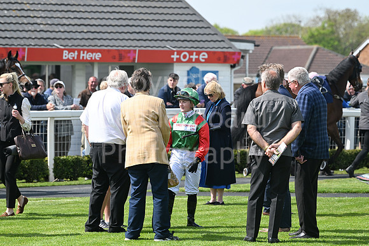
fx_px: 2050
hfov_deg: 10.3
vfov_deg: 6.9
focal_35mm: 200
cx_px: 184
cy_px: 123
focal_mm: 200
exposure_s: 1/1250
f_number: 6.3
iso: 400
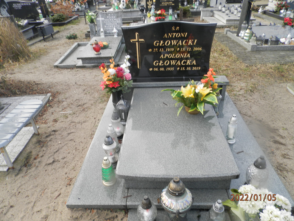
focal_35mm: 25
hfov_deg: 69.4
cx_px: 147
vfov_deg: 54.9
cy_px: 110
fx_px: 212
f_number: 3.1
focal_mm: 4.5
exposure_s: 1/100
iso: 80
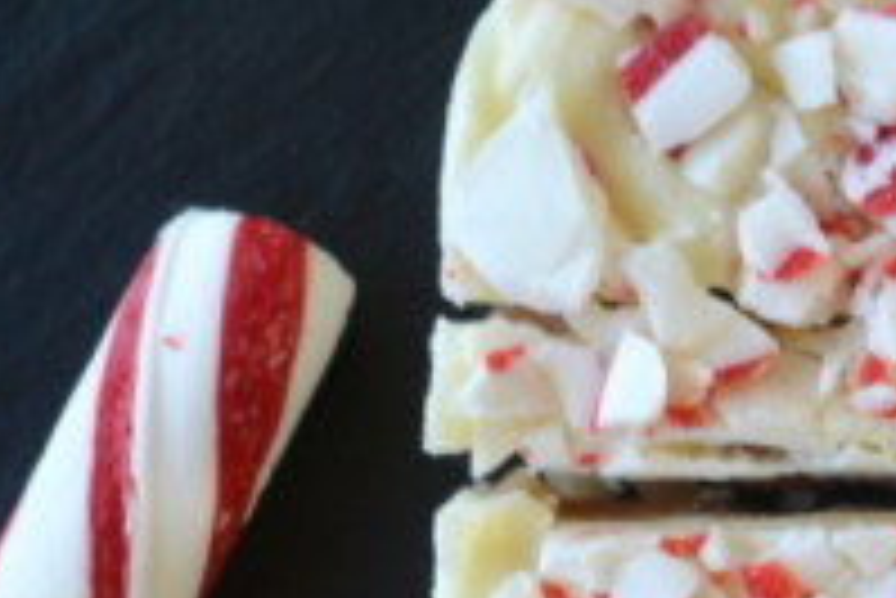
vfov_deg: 5.2
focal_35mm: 264
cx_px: 1369
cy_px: 971
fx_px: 6575
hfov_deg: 7.6
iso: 400
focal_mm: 50
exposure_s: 1/80
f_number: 4.5
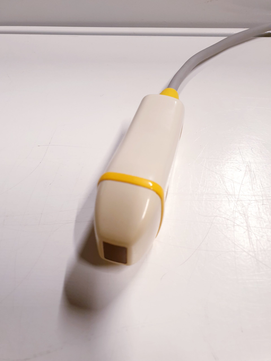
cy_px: 180
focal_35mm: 26
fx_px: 271
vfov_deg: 67.3
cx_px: 136
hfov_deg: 53.1
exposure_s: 1/50
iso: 100
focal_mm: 4.3
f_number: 2.4
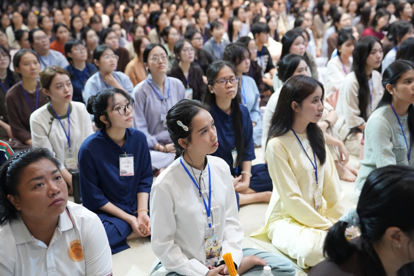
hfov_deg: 43.6
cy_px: 138
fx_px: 517
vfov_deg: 29.9
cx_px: 207
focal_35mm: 45
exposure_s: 1/125
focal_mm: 45
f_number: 2.8
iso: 3200
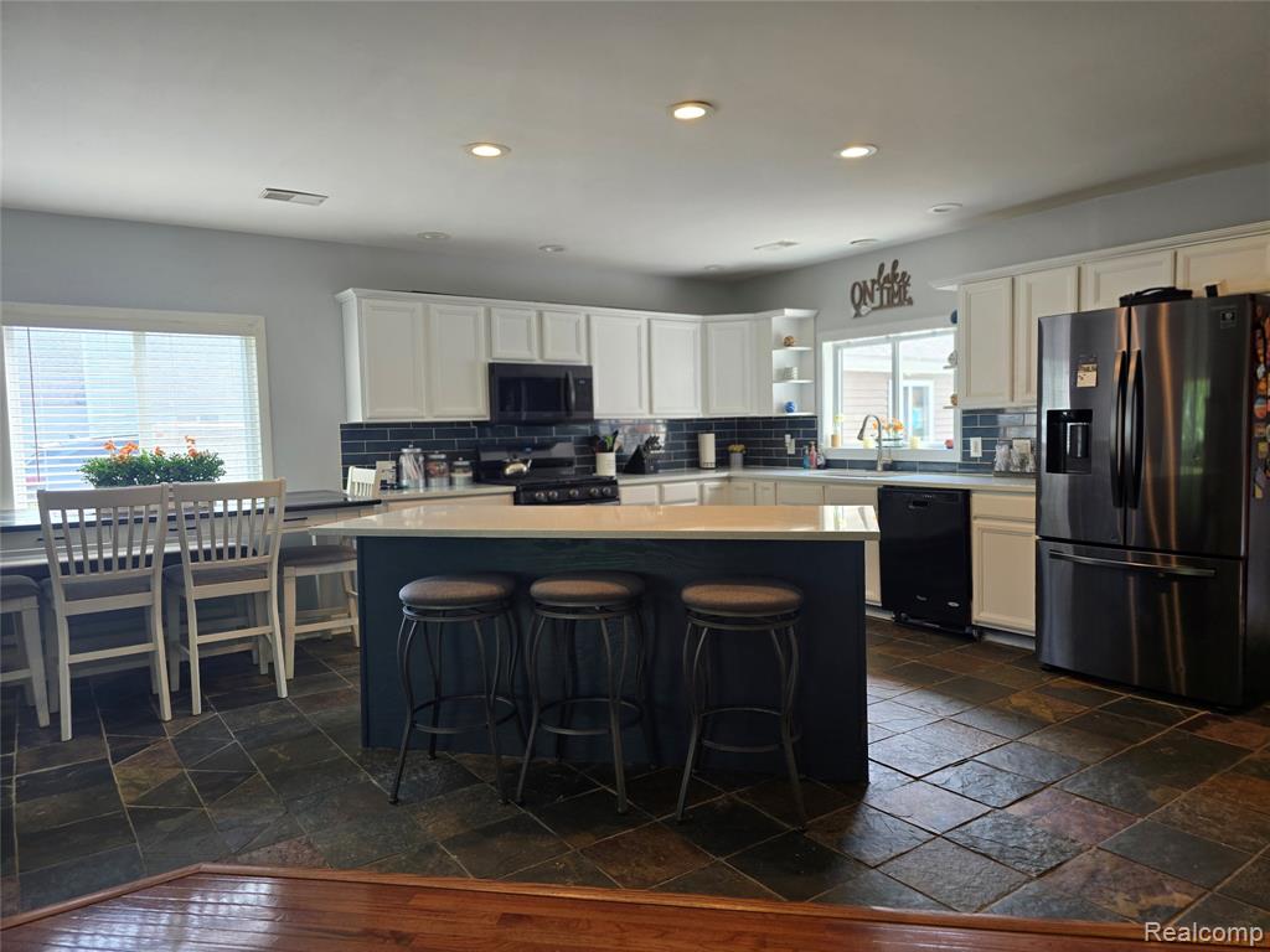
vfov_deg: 58.9
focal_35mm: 23
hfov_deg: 73.9
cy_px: 476
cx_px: 635
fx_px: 844
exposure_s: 1/120
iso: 100
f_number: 1.7
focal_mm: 6.3
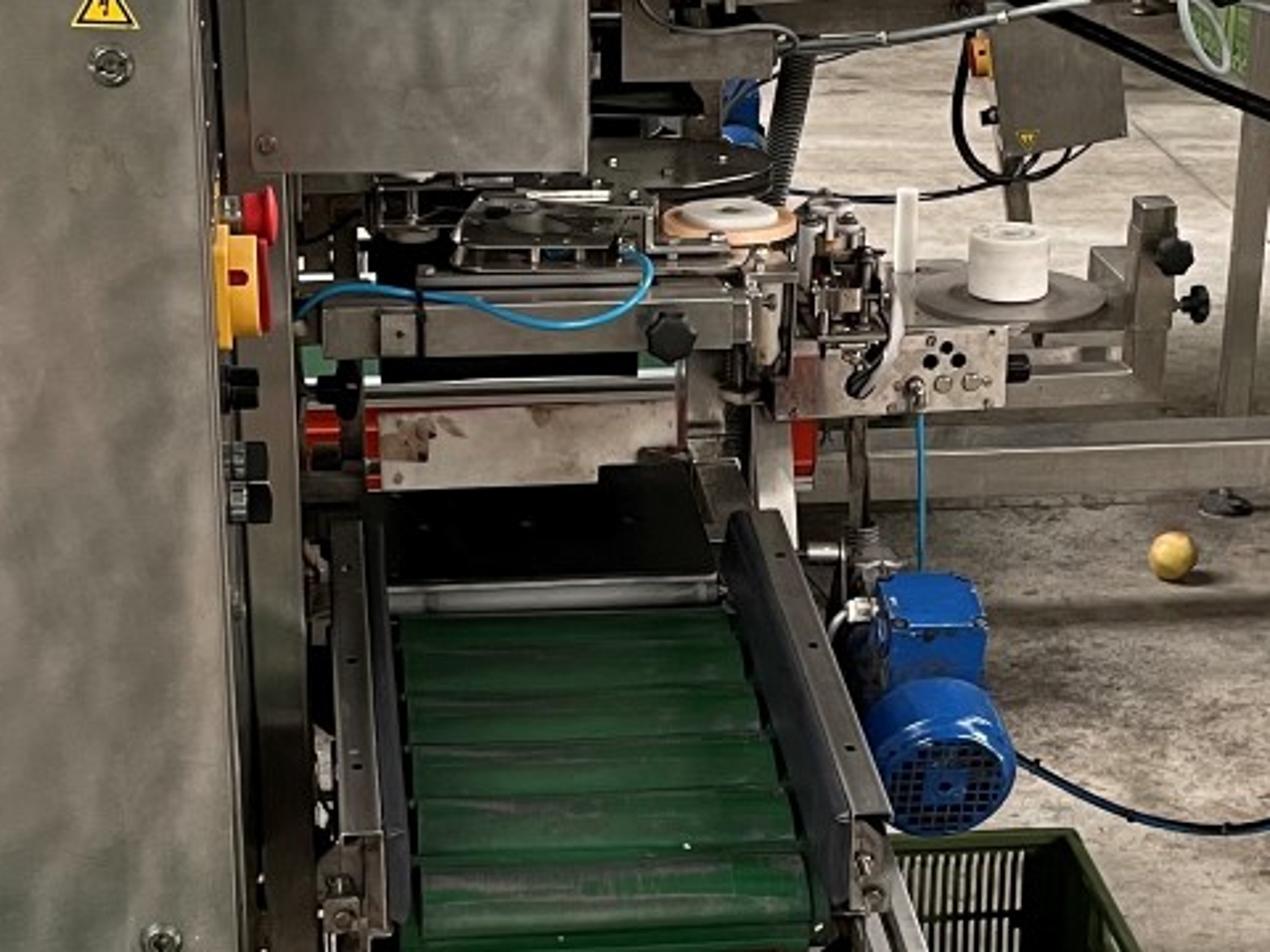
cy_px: 608
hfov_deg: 25.0
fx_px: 2862
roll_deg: -0.5
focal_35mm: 78
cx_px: 680
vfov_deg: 18.9
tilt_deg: -23.1
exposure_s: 1/92
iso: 125
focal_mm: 4.2
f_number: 1.6
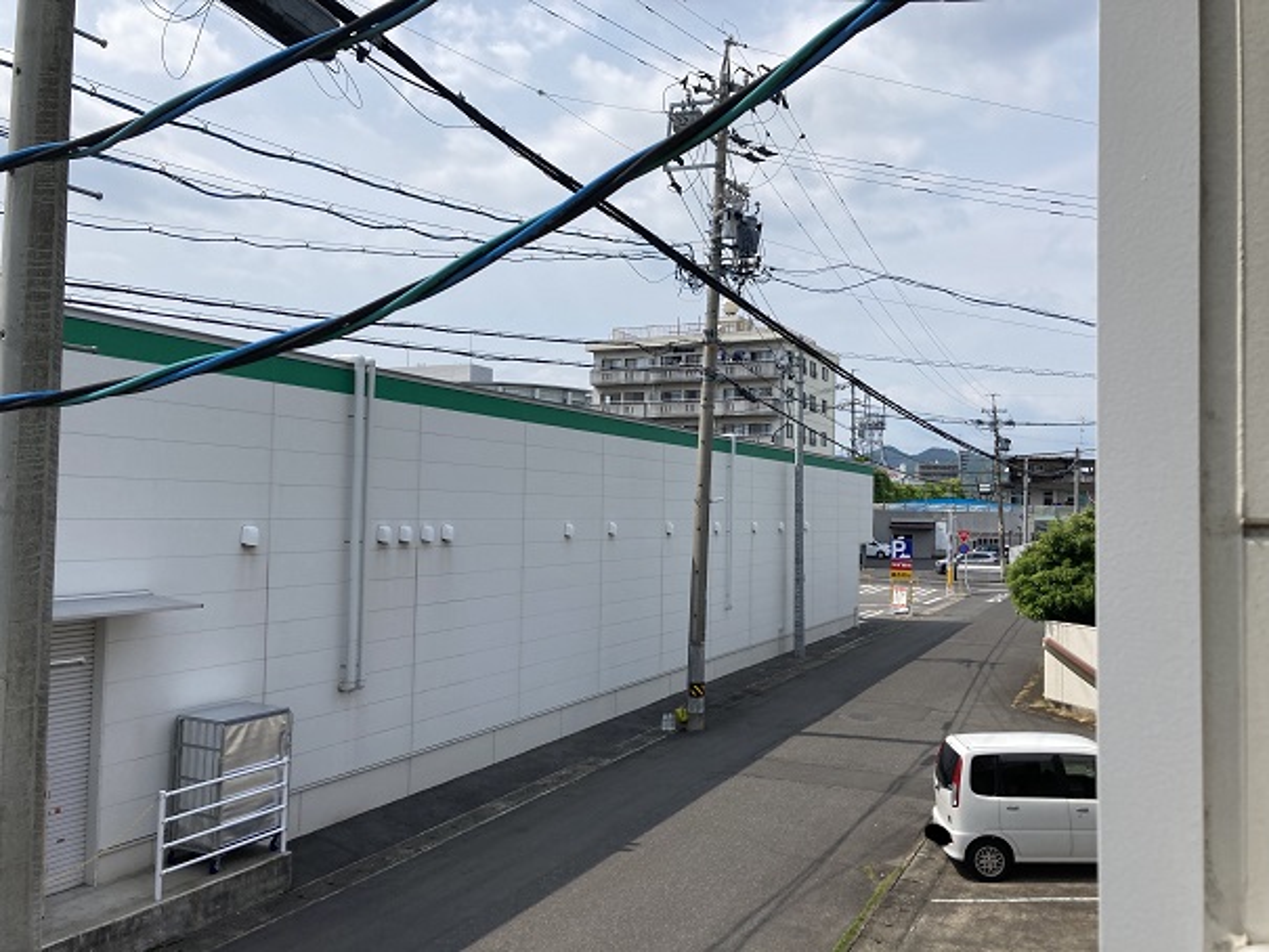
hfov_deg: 63.4
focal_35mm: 28
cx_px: 634
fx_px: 1027
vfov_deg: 49.8
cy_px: 476
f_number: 1.8
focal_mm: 3.99
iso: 20
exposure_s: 1/3247
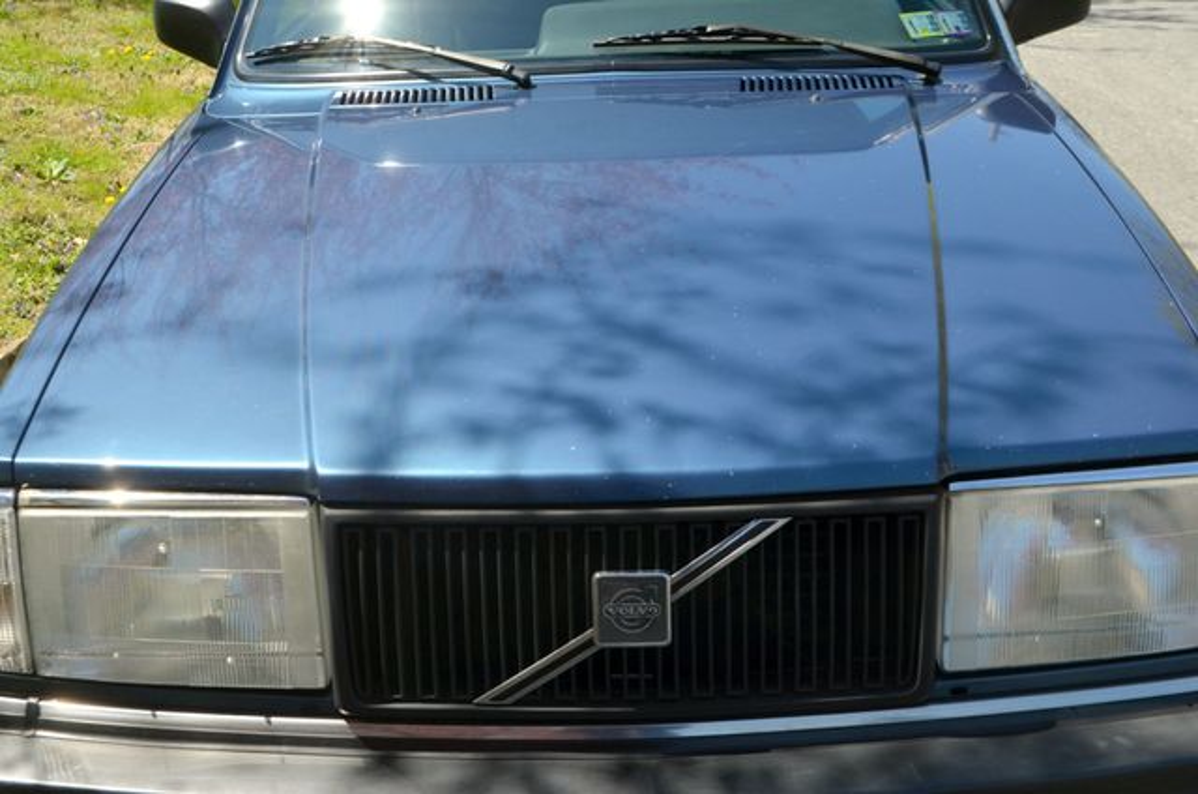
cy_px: 397
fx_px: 1594
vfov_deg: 28.0
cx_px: 599
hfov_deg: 41.2
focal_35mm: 48
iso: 200
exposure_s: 1/250
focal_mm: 32
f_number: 8
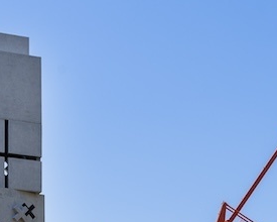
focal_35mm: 102
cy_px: 245
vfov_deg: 14.8
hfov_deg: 18.8
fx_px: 835
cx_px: 111
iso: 100
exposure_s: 1/400
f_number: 8
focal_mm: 37.3
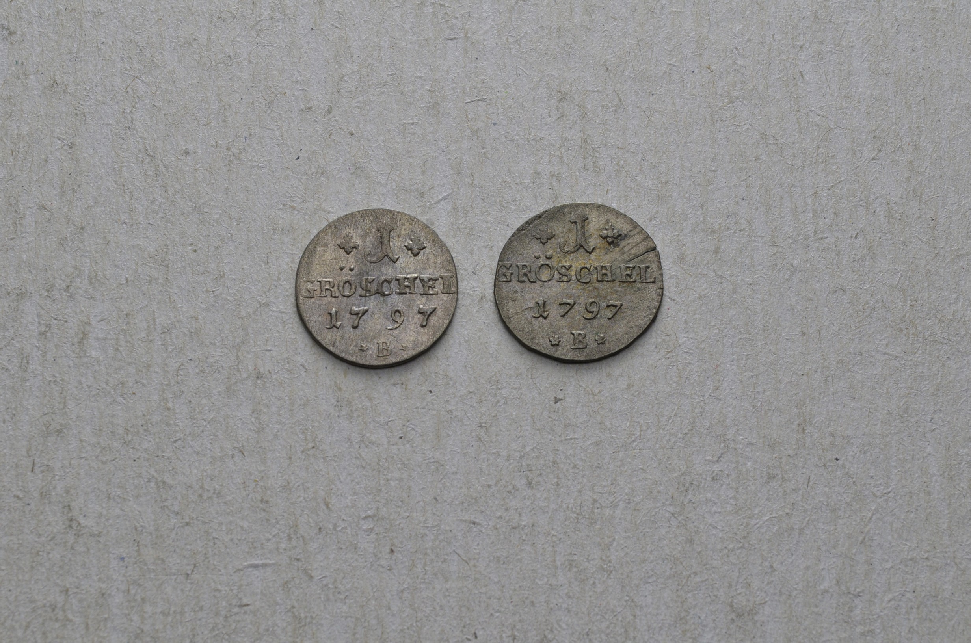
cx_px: 486
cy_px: 322
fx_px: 2221
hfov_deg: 24.7
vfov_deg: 16.5
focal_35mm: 82
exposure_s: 1/250
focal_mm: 55
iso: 400
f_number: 14
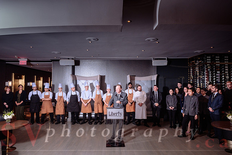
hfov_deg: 72.4
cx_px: 114
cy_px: 78
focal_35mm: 25
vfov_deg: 52.1
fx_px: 158
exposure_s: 1/60
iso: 800
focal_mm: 24
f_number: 5
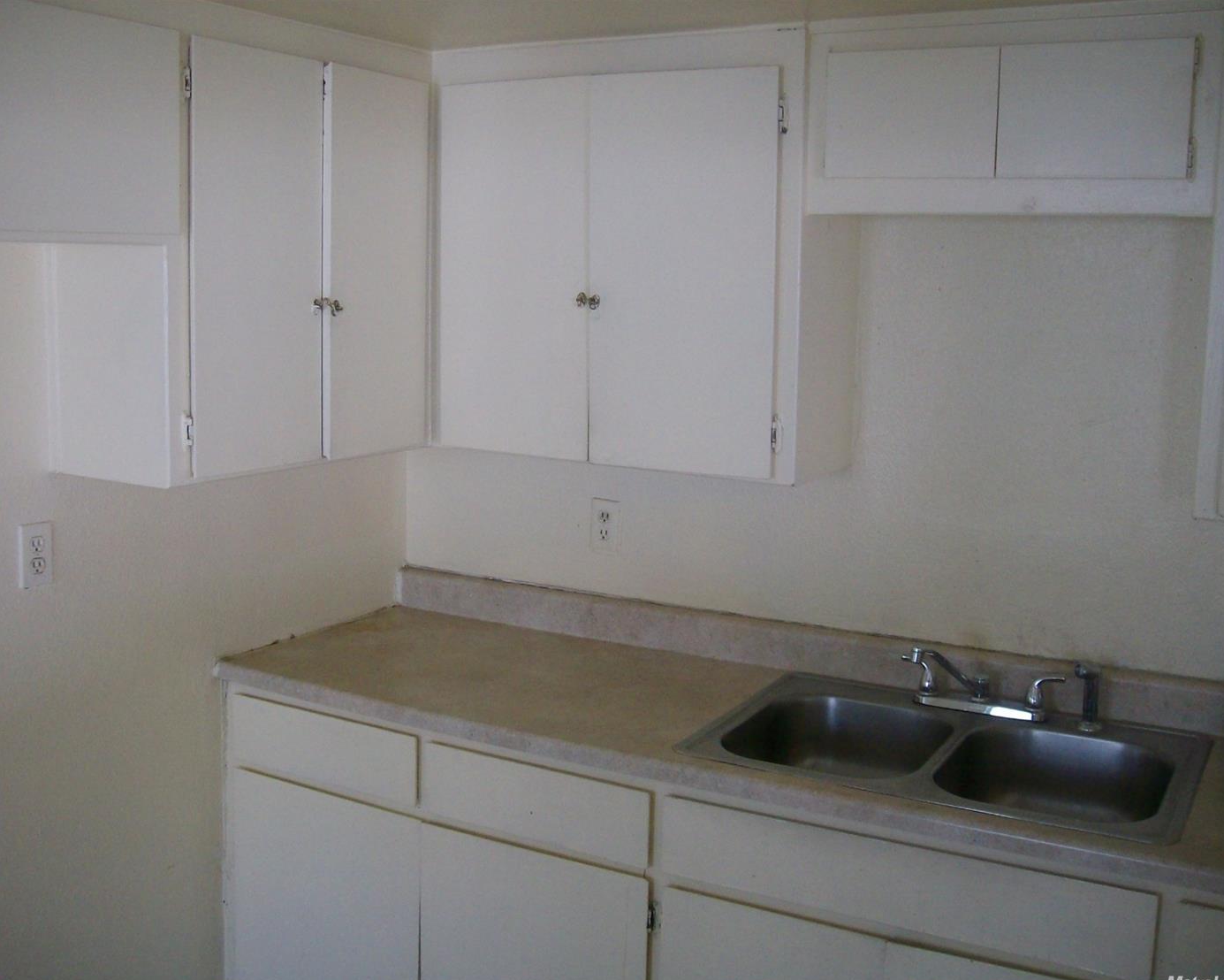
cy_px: 496
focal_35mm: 37
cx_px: 591
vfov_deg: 40.1
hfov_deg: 49.1
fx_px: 1340
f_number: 2.8
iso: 163
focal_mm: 5.8
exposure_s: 1/40
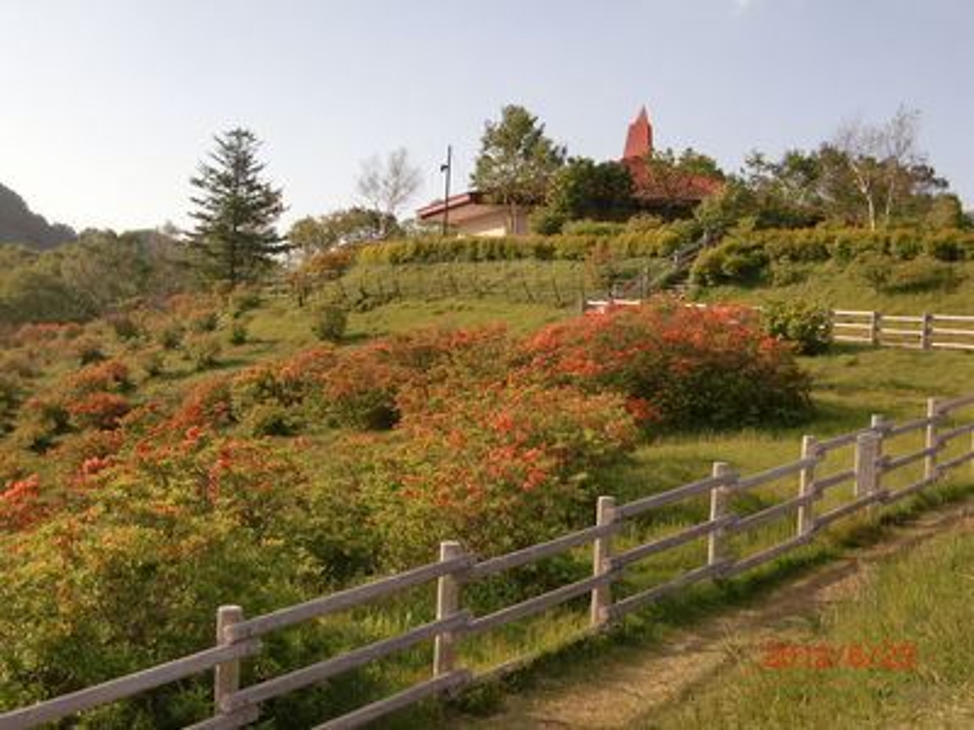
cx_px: 487
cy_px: 365
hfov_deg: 41.2
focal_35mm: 46
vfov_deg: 31.5
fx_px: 1294
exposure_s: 1/640
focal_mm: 8.2
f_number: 3.3
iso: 64
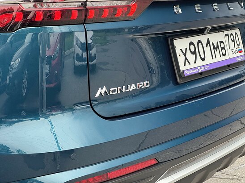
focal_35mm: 77
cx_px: 122
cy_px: 92
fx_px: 545
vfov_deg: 19.1
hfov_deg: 25.4
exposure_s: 1/84
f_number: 2.8
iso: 200
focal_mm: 9
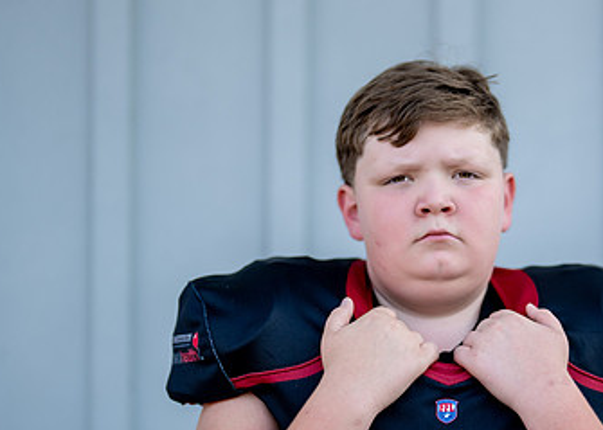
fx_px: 1746
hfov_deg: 19.4
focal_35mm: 102
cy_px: 302
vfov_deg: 14.0
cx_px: 473
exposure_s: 1/2000
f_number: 1.2
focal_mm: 50
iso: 100
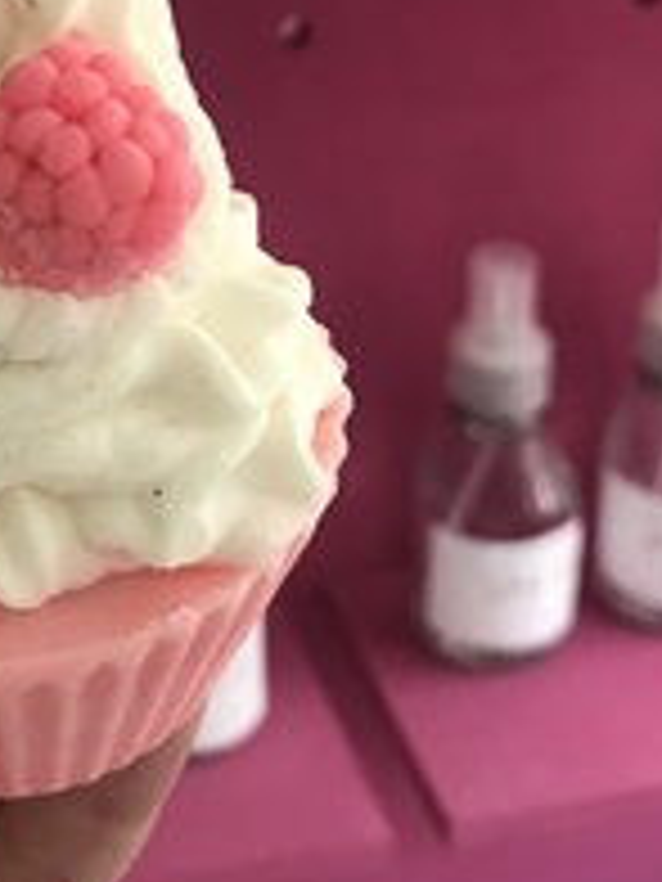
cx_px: 5
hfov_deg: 18.9
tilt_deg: -17.3
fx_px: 1938
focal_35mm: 76
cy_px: 25
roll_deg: +4.5
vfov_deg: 24.6
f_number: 1.8
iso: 32
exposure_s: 1/20
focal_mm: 3.99
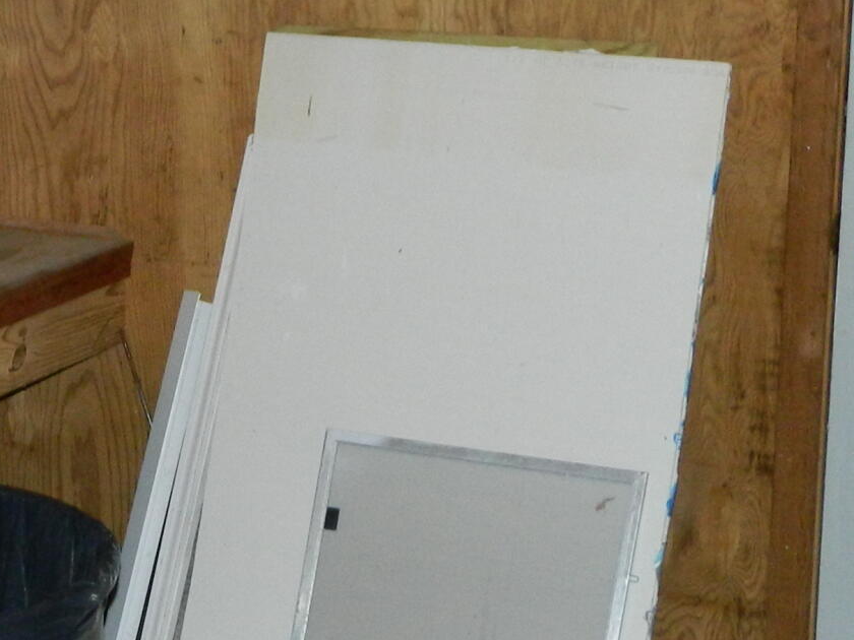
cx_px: 175
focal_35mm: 100
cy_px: 386
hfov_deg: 19.4
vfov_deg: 14.8
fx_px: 2467
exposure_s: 1/30
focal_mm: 5.1
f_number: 3.2
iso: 200
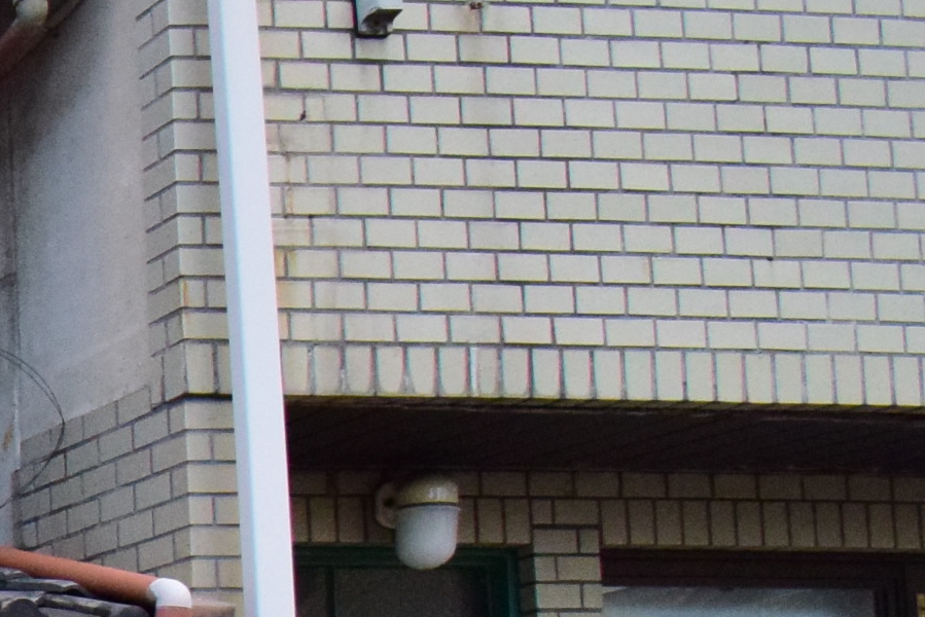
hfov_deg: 15.6
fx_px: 1928
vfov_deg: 16.8
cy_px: 876
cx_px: -1239
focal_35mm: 75
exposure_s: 1/1500
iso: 1600
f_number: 6.7
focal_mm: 10
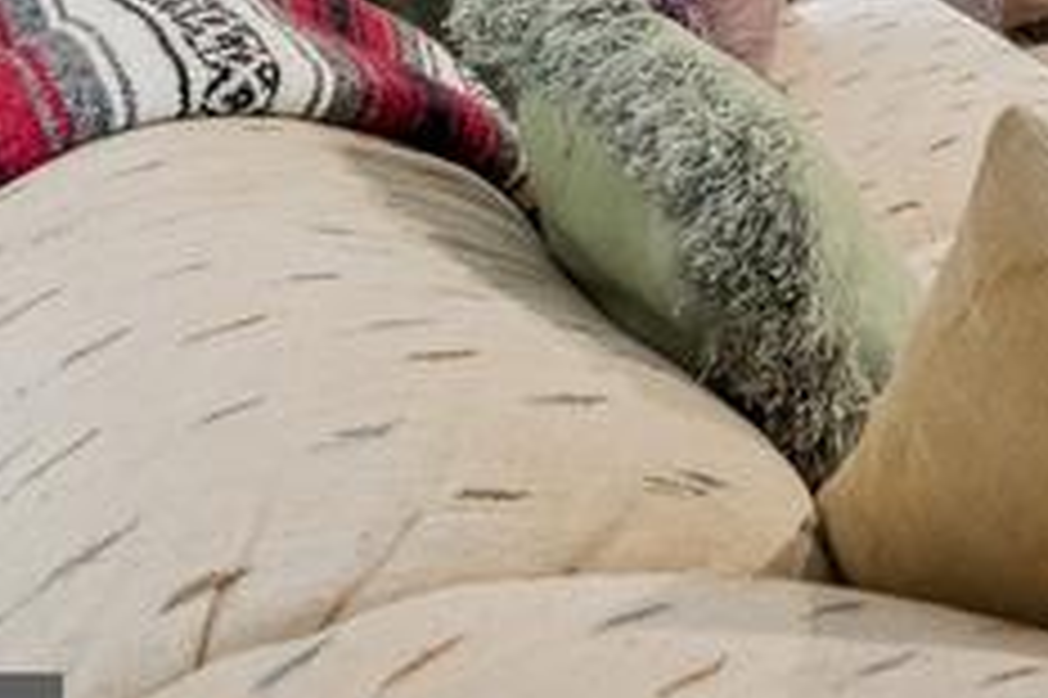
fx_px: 1920
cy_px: -703
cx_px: 1867
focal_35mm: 66
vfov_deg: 16.0
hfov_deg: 21.1
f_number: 7.1
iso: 640
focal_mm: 15
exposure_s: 1/20
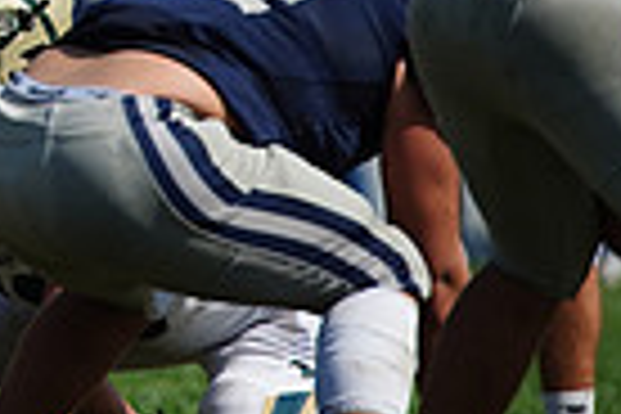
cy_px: -277
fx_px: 21716
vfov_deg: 1.1
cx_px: -603
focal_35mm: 1259
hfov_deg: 1.6
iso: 400
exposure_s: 1/8000
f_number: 2.8
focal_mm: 300
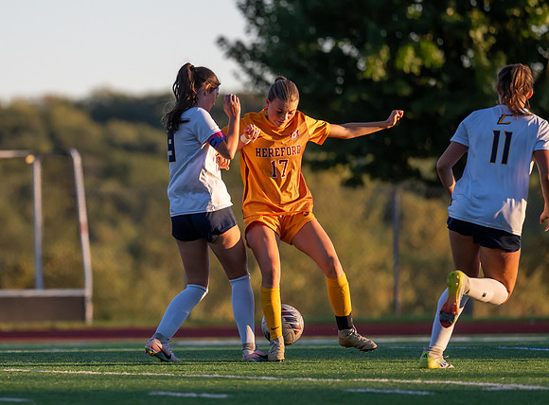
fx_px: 6746
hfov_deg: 4.7
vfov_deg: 3.4
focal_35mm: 428
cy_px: 214
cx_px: 145
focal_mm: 200
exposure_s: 1/3200
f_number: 2.8
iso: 560
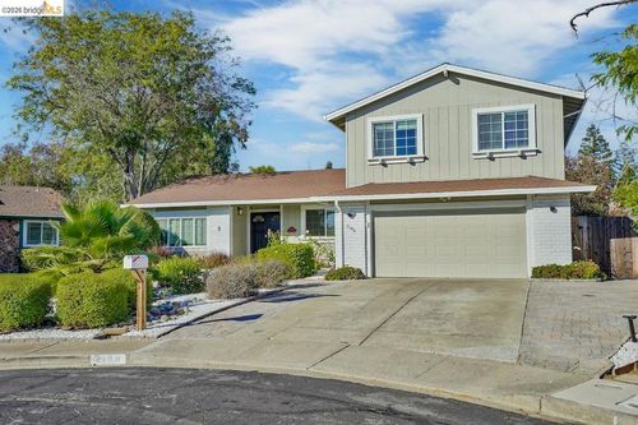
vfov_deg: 37.8
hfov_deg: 54.5
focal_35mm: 35
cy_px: 212
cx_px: 319
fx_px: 620
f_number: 9
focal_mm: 35
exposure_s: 1/1000
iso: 400
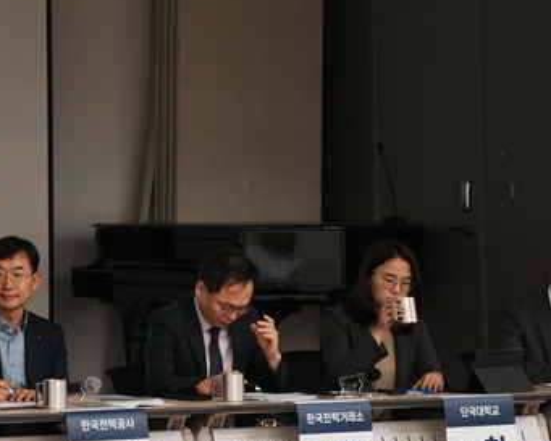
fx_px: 2512
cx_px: -204
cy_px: 56
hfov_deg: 12.1
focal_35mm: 154
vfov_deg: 10.0
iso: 800
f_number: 2.8
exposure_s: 1/320
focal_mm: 40
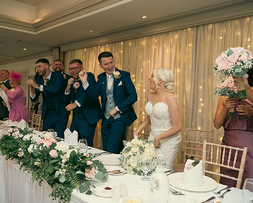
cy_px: 101
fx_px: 247
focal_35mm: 33
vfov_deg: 44.6
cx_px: 120
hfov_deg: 54.2
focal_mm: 29
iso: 800
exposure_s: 1/160
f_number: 3.5
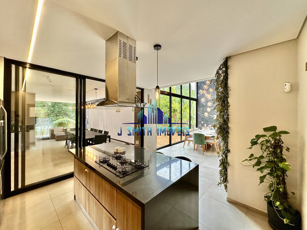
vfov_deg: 85.7
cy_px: 115
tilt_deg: +0.4
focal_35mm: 14
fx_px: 124
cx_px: 154
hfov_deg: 102.1
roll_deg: -0.5
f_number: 2.2
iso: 100
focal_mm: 2.22
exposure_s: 1/120
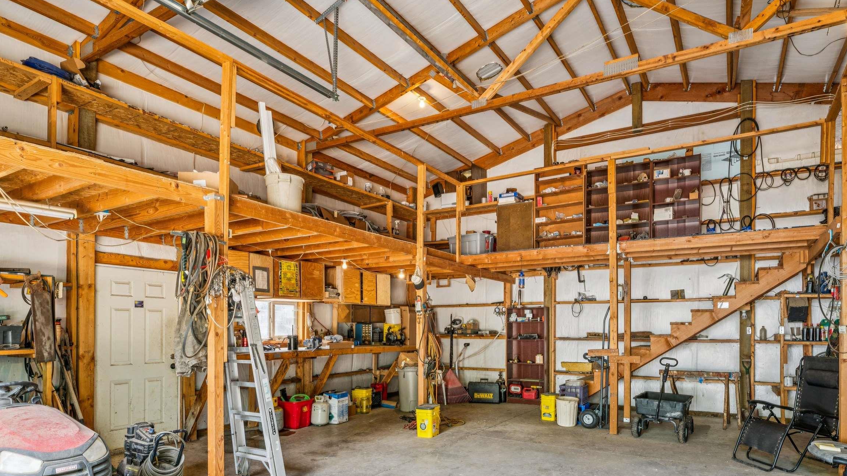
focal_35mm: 22
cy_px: 328
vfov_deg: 50.6
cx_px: 448
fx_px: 490
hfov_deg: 81.5
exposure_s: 1/5
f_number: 13
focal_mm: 15.6
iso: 400
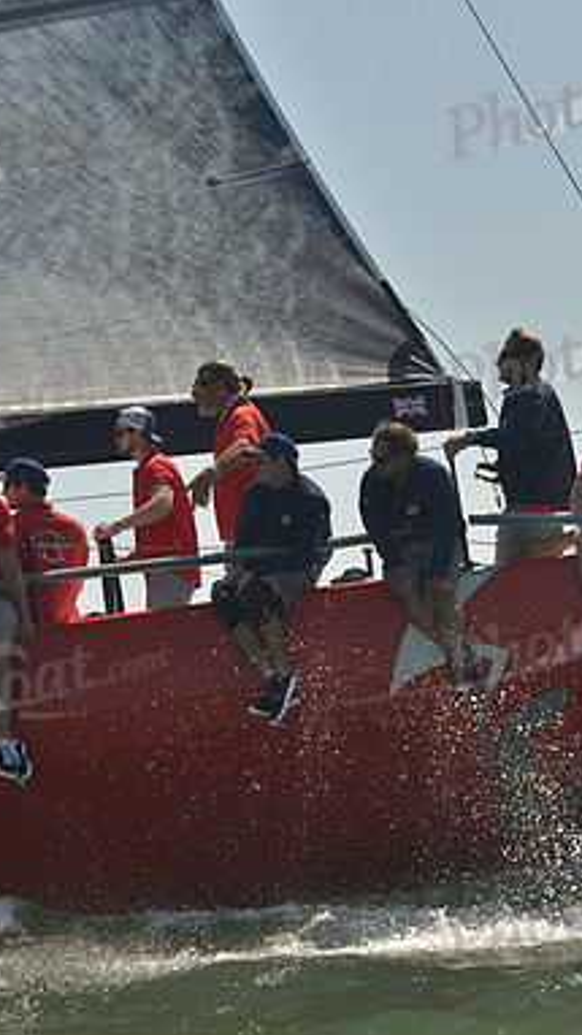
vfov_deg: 17.3
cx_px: 309
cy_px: 519
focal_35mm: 124
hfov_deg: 9.8
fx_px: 3400
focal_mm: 78
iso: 280
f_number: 5.6
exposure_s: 1/1000
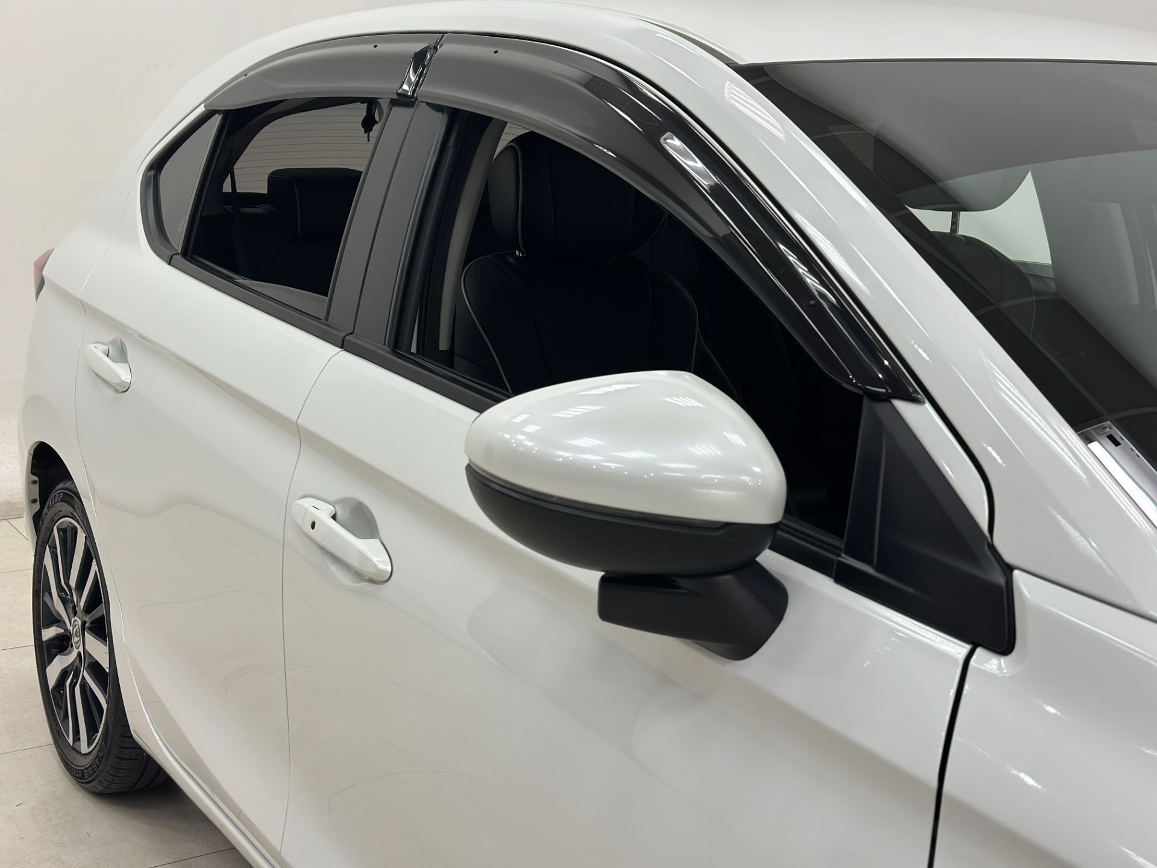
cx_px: 578
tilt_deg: -11.9
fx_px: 1604
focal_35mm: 48
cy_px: 434
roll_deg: -2.7
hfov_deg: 39.7
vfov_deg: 30.3
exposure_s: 1/120
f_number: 1.78
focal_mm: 6.86
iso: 64
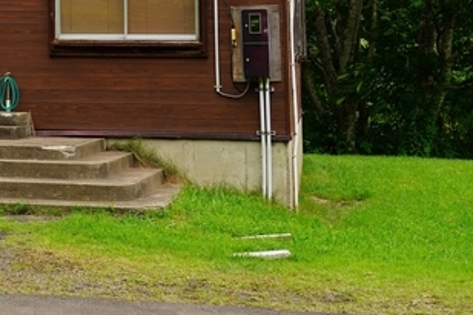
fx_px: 1195
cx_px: -94
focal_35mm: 91
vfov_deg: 14.6
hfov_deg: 20.9
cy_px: -53
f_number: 5.6
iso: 100
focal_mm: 35
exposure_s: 1/250
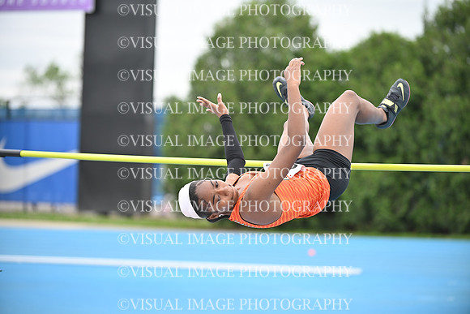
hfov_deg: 14.7
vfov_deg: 9.8
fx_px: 1828
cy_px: 157
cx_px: 235
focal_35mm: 140
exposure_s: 1/1250
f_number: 3.2
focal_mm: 140
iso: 250
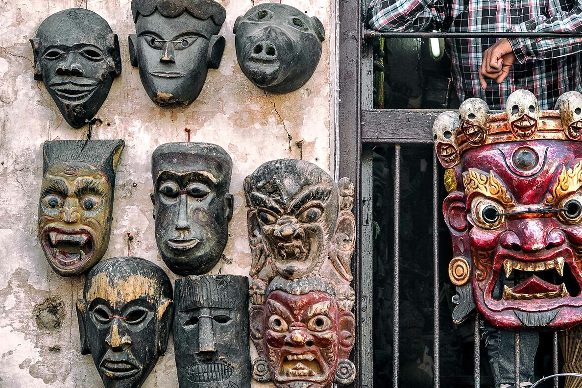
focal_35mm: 97
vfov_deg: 14.0
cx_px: 527
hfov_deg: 20.6
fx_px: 1568
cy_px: 44
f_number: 7.1
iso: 560
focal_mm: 48
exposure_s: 1/200
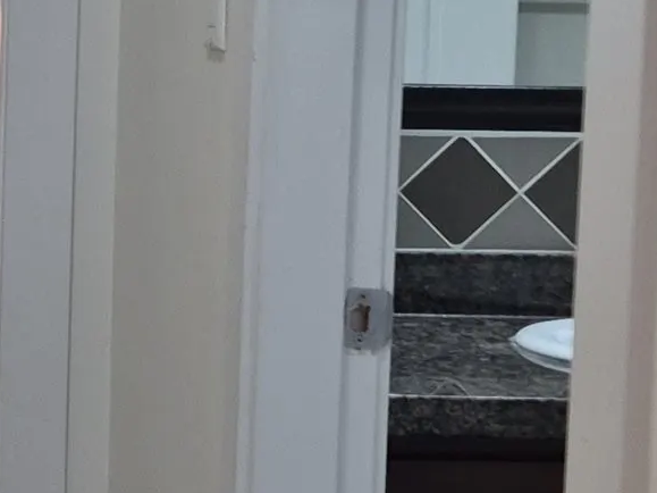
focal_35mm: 122
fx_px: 2315
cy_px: 177
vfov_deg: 12.1
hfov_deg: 14.6
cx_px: -424
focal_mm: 5.4
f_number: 1.8
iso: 100
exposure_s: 1/120
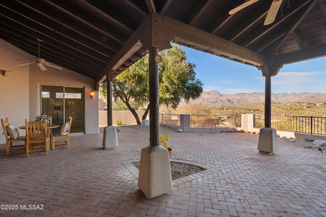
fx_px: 145
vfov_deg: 73.7
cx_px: 163
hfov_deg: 96.8
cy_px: 108
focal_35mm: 16
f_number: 16
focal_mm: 16
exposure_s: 1/15
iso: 100
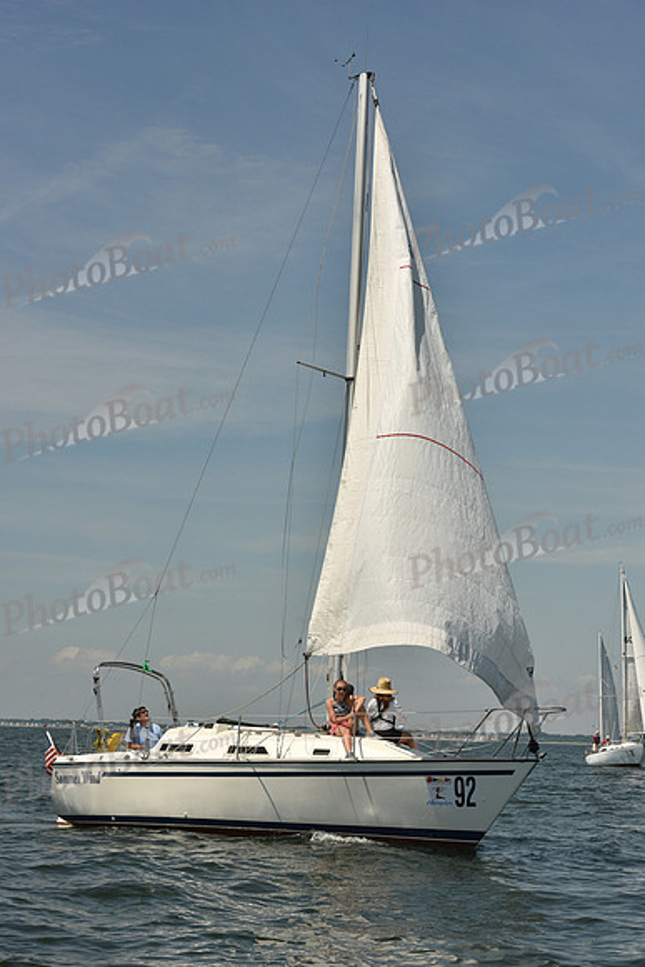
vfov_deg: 28.8
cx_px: 322
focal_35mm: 70
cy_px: 484
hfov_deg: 19.5
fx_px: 1880
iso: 320
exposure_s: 1/1600
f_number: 10
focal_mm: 70
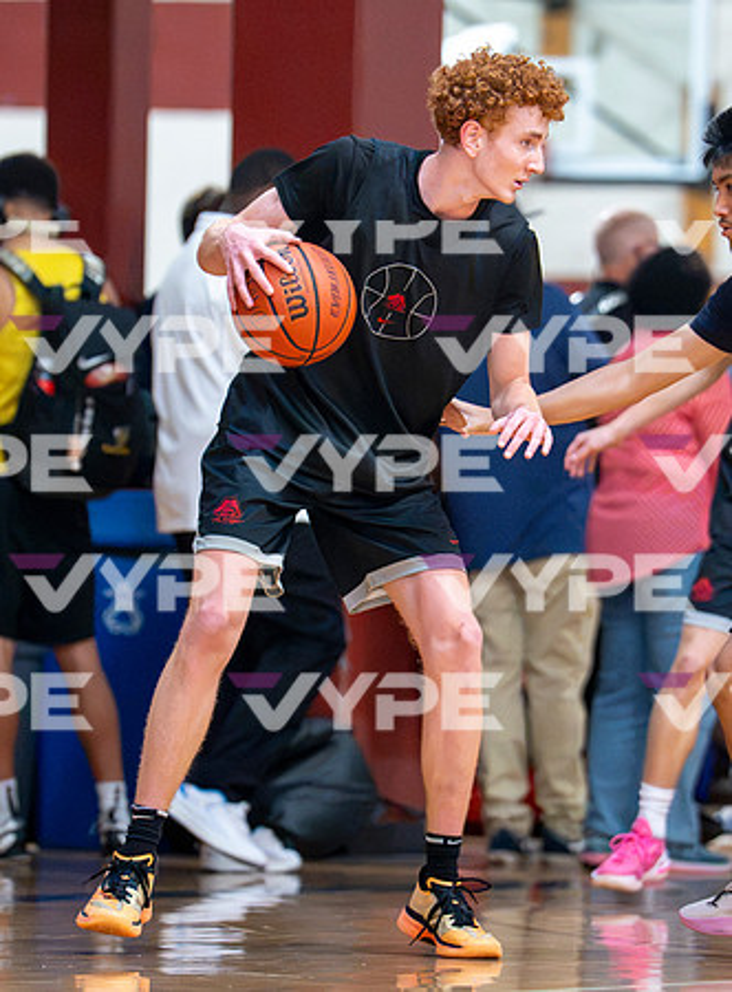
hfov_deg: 3.2
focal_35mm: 456
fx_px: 12997
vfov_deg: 4.4
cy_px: 599
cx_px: 426
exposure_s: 1/1000
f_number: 3.2
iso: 12800
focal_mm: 200
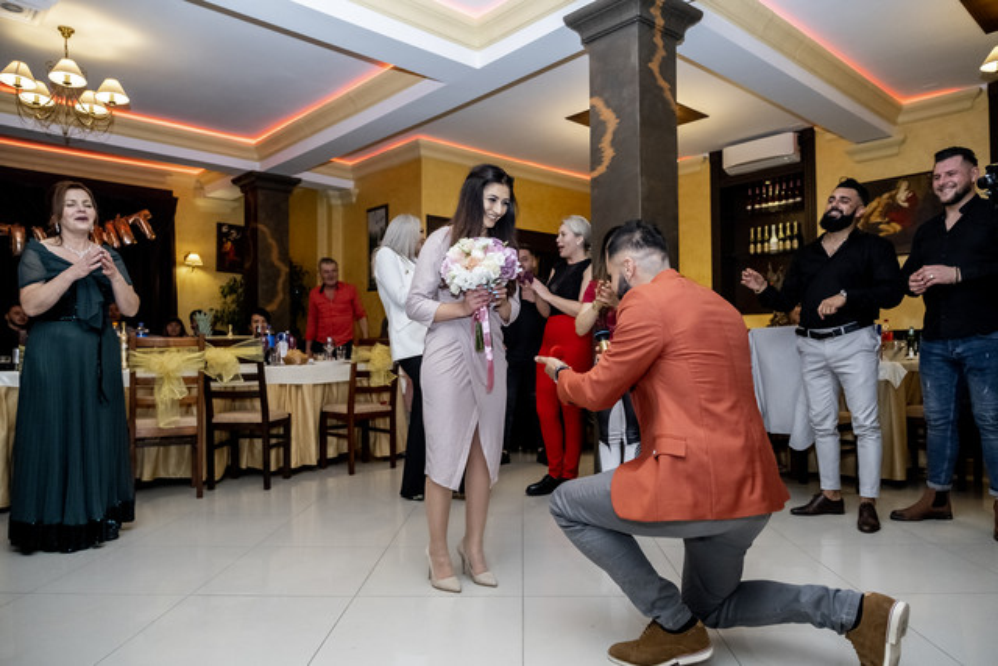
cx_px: 499
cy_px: 333
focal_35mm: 24
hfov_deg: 73.7
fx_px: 665
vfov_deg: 53.2
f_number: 2.8
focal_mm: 16
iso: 1600
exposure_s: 1/125
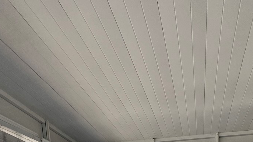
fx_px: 221
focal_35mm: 33
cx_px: 131
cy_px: 209
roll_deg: +0.8
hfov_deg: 59.5
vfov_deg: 26.5
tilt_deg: +2.8
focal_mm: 1.57
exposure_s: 1/686
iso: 32
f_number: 1.8
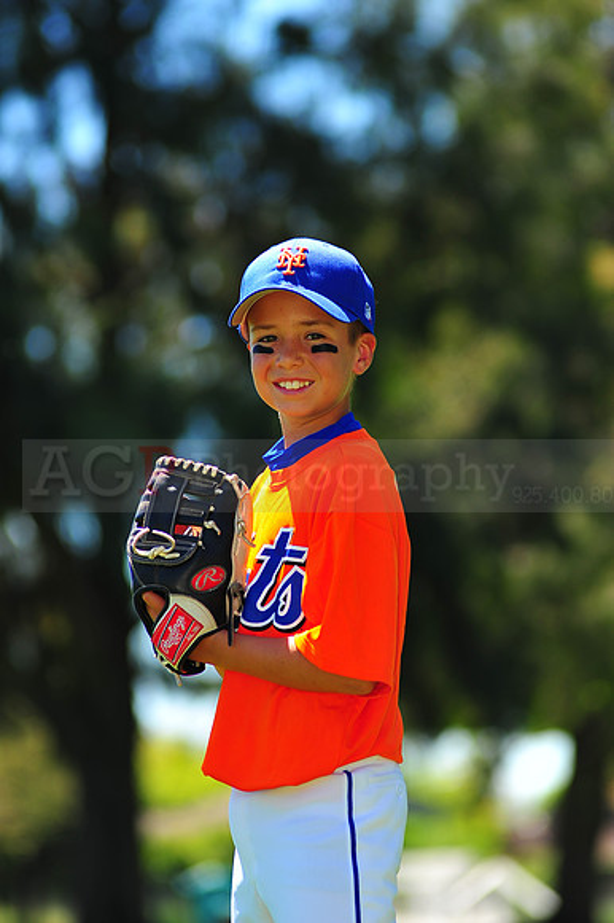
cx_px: 307
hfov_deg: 7.6
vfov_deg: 11.4
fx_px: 4610
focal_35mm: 180
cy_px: 462
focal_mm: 180
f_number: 4
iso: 200
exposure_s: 1/800
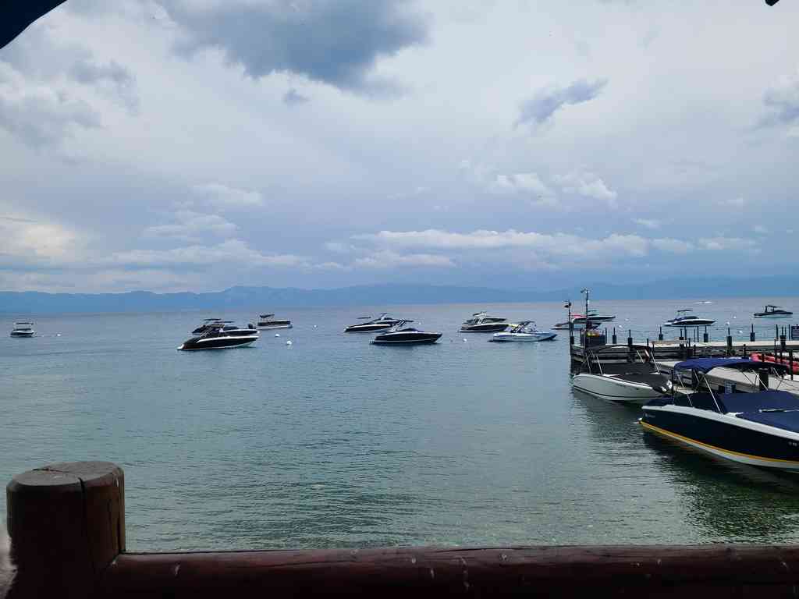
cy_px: 300
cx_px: 400
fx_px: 600
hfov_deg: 67.3
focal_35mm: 26
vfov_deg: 53.1
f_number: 1.8
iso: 40
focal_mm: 5.4
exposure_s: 1/2913
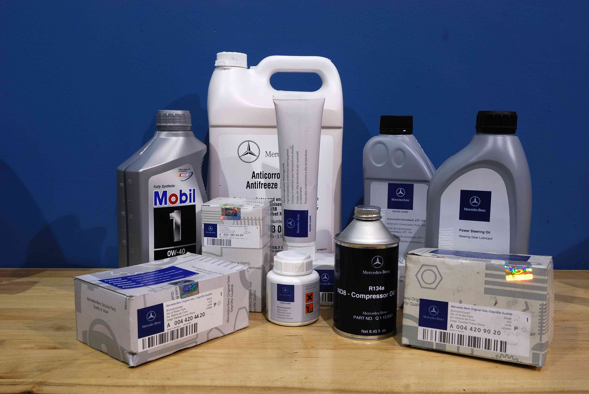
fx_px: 590
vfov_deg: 37.0
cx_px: 294
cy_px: 197
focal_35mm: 36
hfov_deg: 53.1
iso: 100
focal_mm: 24
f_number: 10
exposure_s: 1
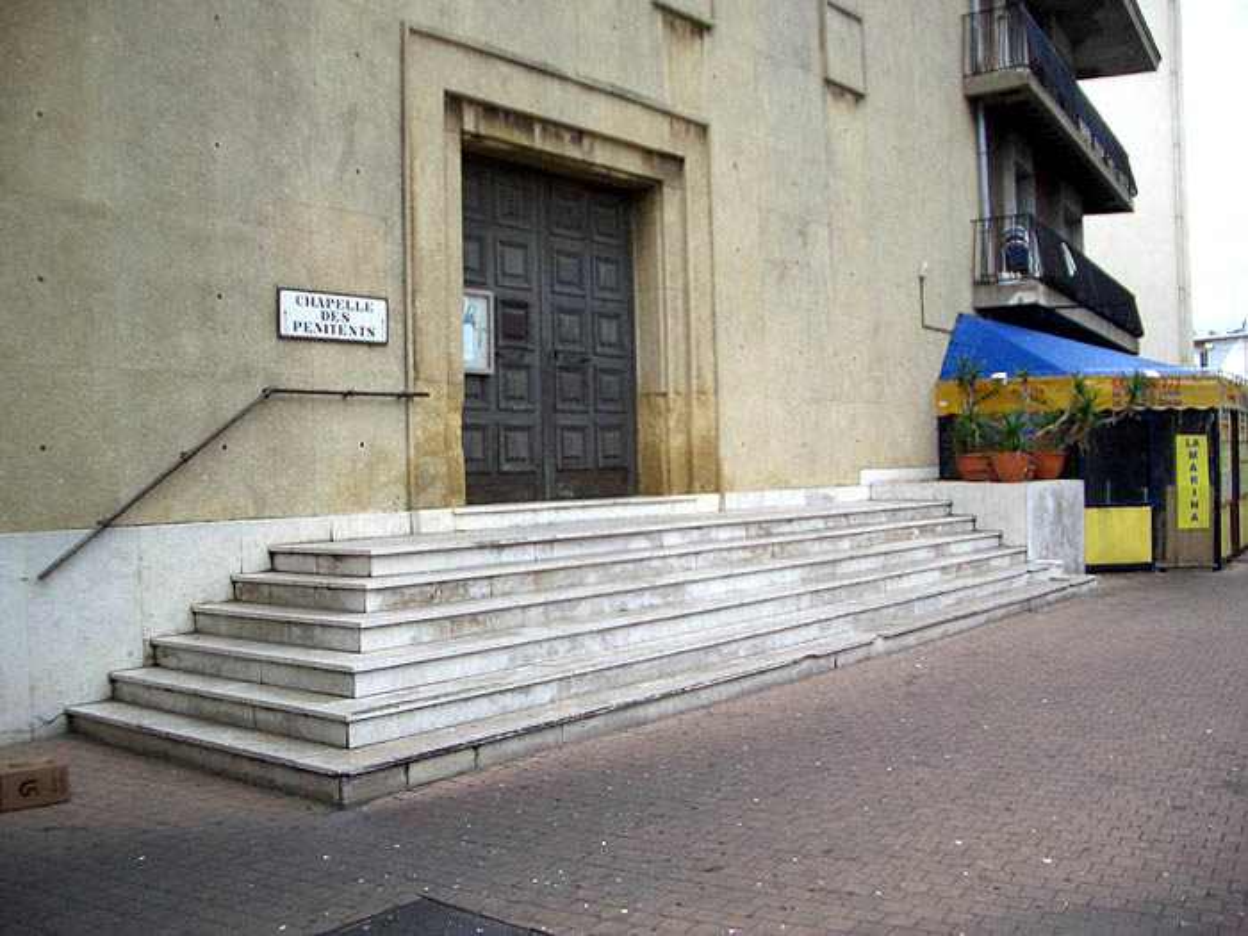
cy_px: 468
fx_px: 1262
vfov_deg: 40.7
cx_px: 624
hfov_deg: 52.6
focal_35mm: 35
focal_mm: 5.8
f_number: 2.6
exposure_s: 1/160
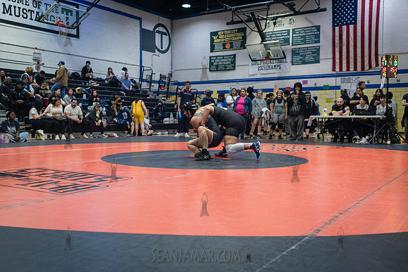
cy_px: 136
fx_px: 411
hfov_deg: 52.7
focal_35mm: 36
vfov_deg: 36.6
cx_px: 204
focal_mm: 35
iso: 5000
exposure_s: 1/500
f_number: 3.2
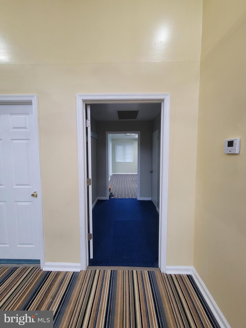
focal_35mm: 13
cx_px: 123
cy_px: 164
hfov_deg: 89.9
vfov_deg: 106.2
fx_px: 123
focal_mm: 2.2
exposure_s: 1/60
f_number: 2.2
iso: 320
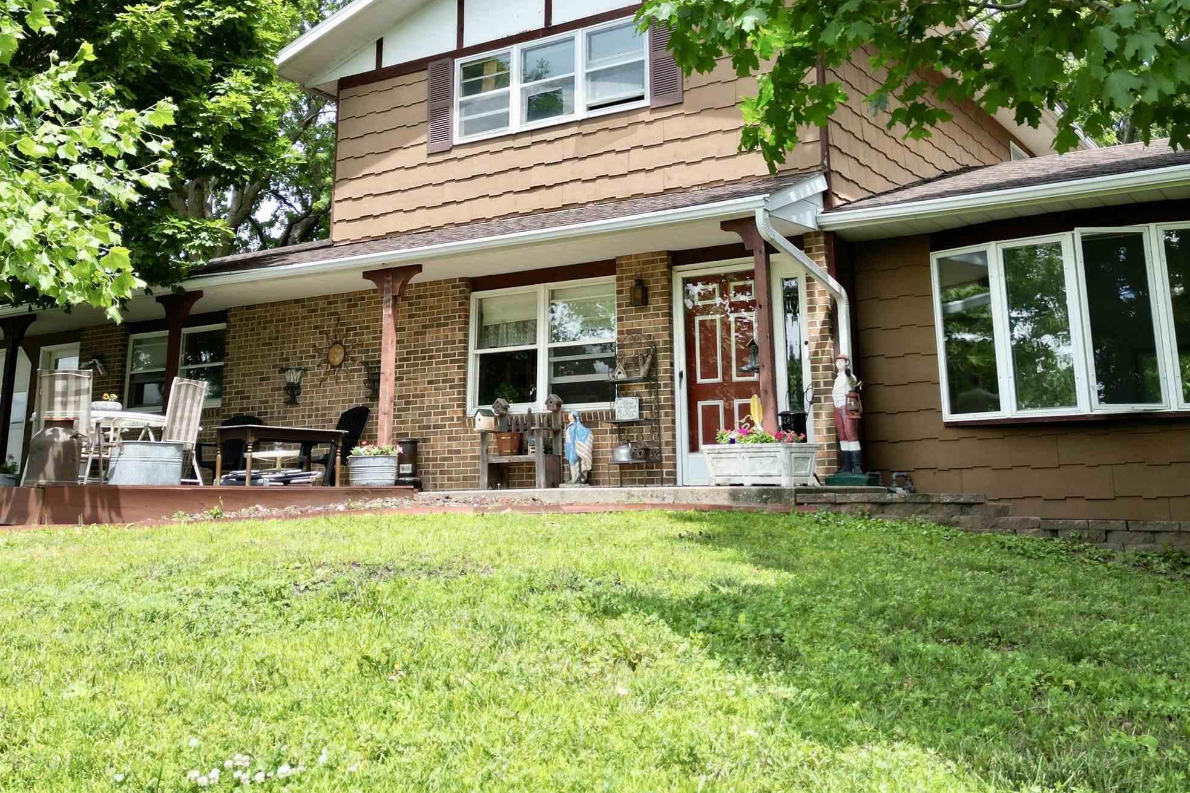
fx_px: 1289
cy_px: 198
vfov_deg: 33.5
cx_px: 547
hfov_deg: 49.5
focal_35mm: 39
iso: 100
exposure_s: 1/1000
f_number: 1.7
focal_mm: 6.72
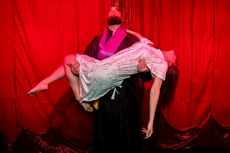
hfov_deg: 55.8
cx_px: 113
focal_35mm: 34
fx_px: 217
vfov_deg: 38.3
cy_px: 48
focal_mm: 24
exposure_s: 1/250
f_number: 4
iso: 4000
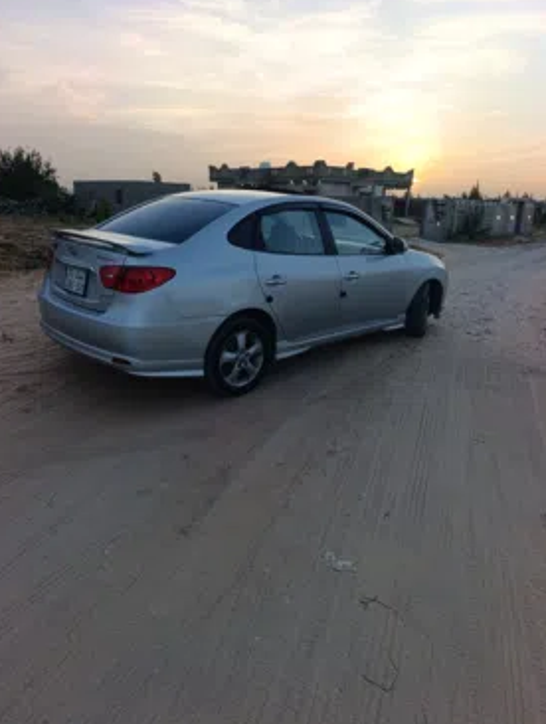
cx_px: 283
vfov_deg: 69.3
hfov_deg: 55.0
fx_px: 524
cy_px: 364
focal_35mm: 25
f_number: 1.6
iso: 100
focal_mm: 6.14
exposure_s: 1/100
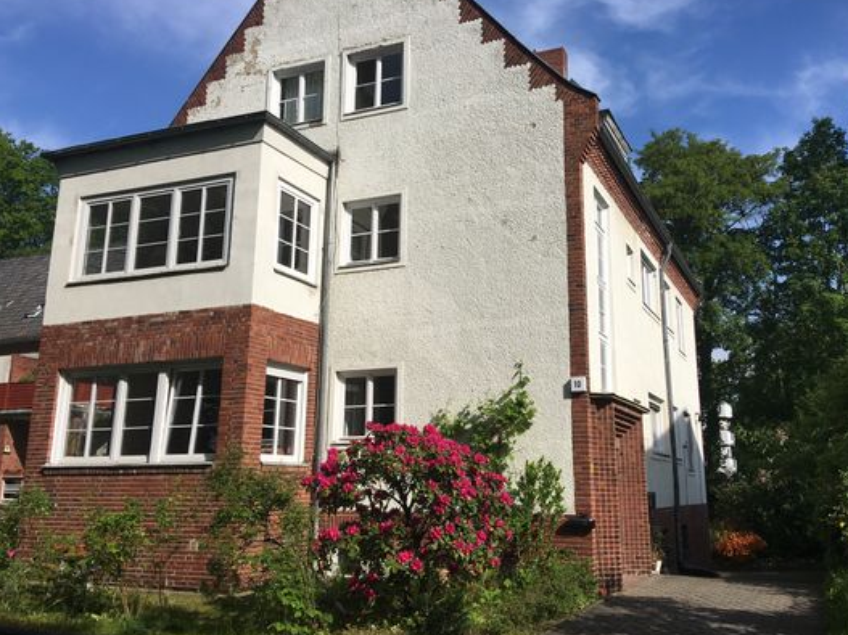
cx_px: 451
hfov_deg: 55.3
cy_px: 288
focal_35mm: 33
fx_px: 808
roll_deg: +0.2
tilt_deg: +13.1
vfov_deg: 42.9
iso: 25
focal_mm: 4.15
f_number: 2.2
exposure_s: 1/1832
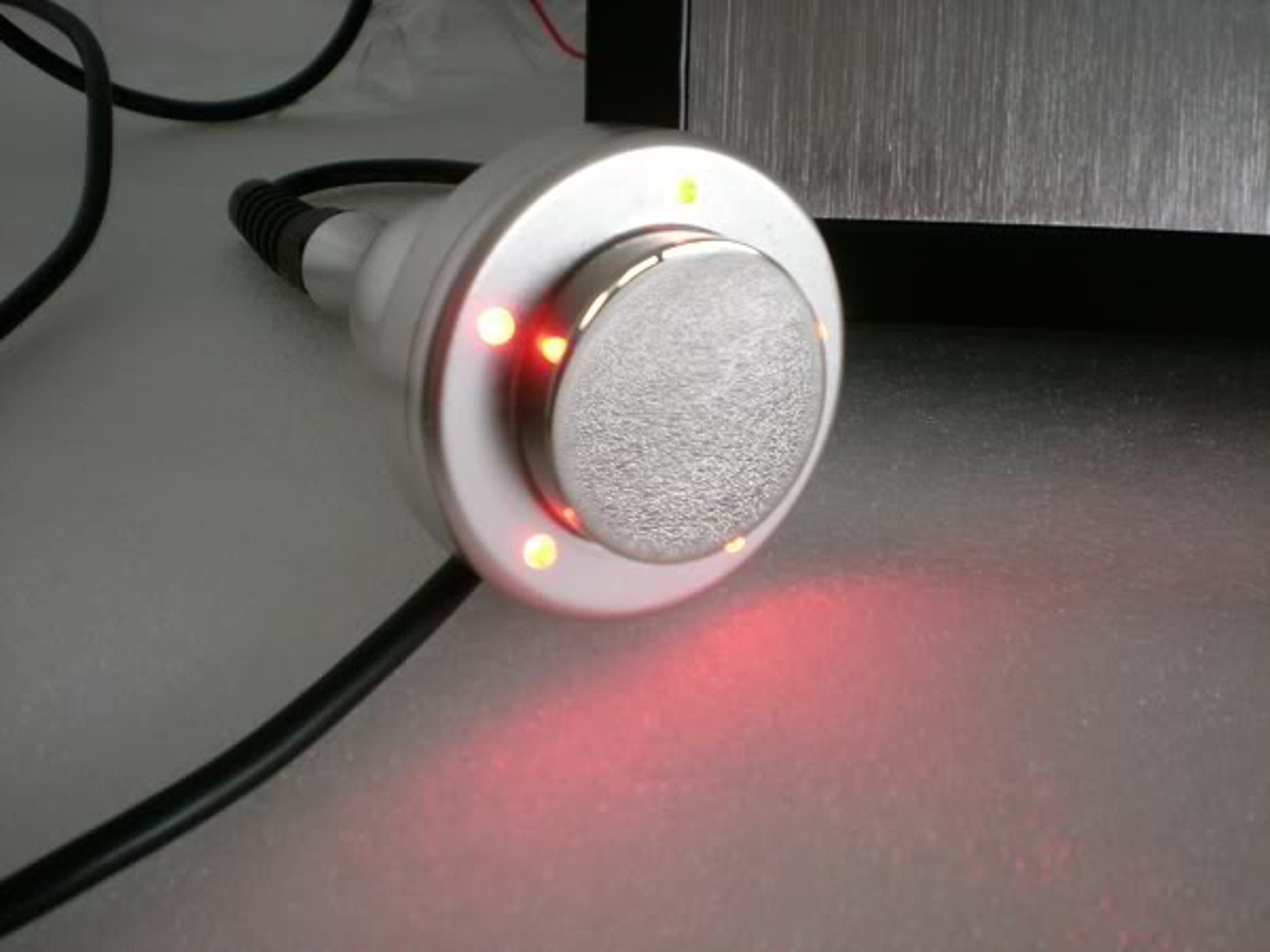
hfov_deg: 49.0
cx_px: 635
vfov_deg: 37.7
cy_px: 476
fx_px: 1394
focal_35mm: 38
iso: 200
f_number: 3.1
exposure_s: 1/36.7
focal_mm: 6.3
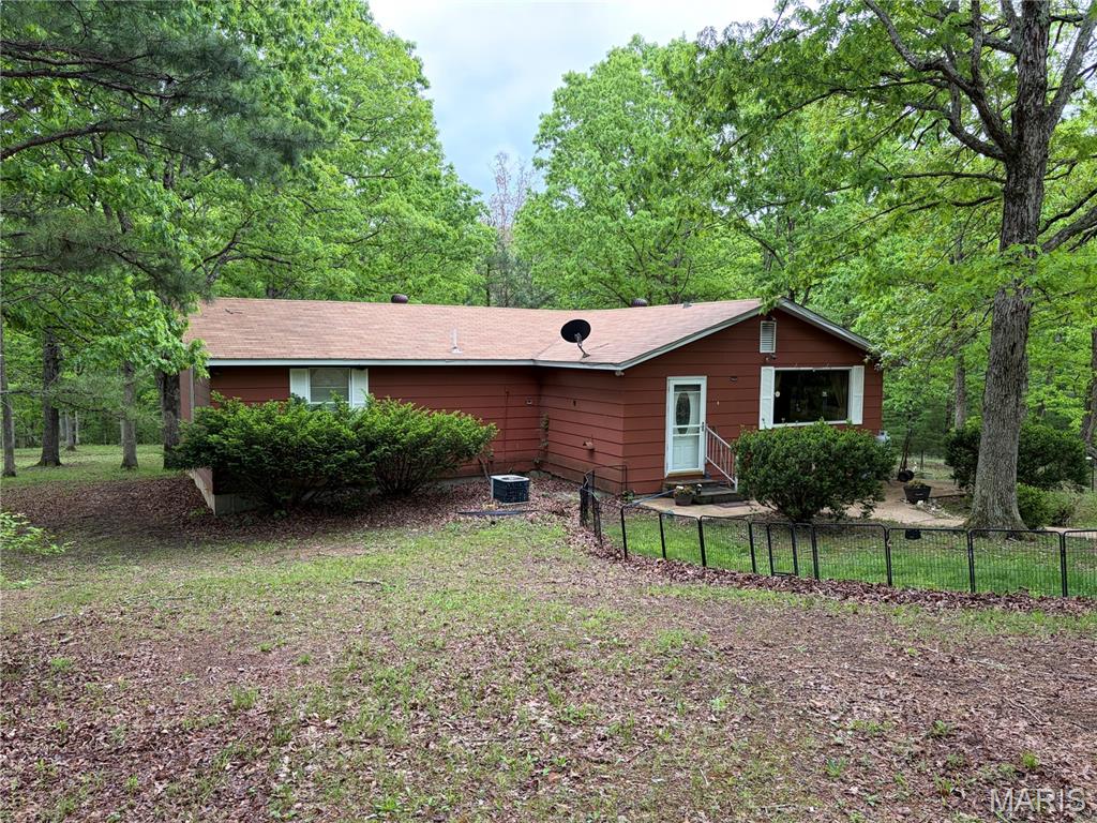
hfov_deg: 67.3
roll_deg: -0.7
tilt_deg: -4.4
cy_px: 412
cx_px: 548
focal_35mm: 26
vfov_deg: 53.1
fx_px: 824
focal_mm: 5.96
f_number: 1.6
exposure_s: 1/202
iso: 40
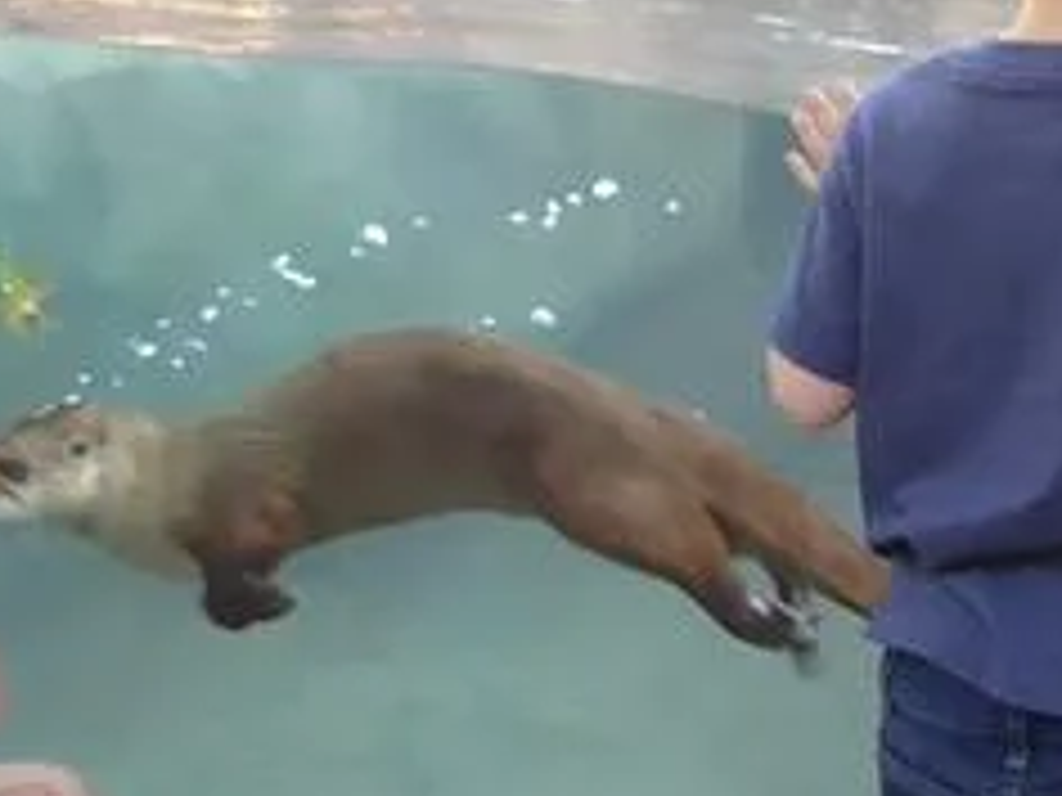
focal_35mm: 104
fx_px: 3191
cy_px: 603
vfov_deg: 14.2
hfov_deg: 18.5
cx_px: 1035
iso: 200
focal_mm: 4.3
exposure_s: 1/60
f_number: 3.3
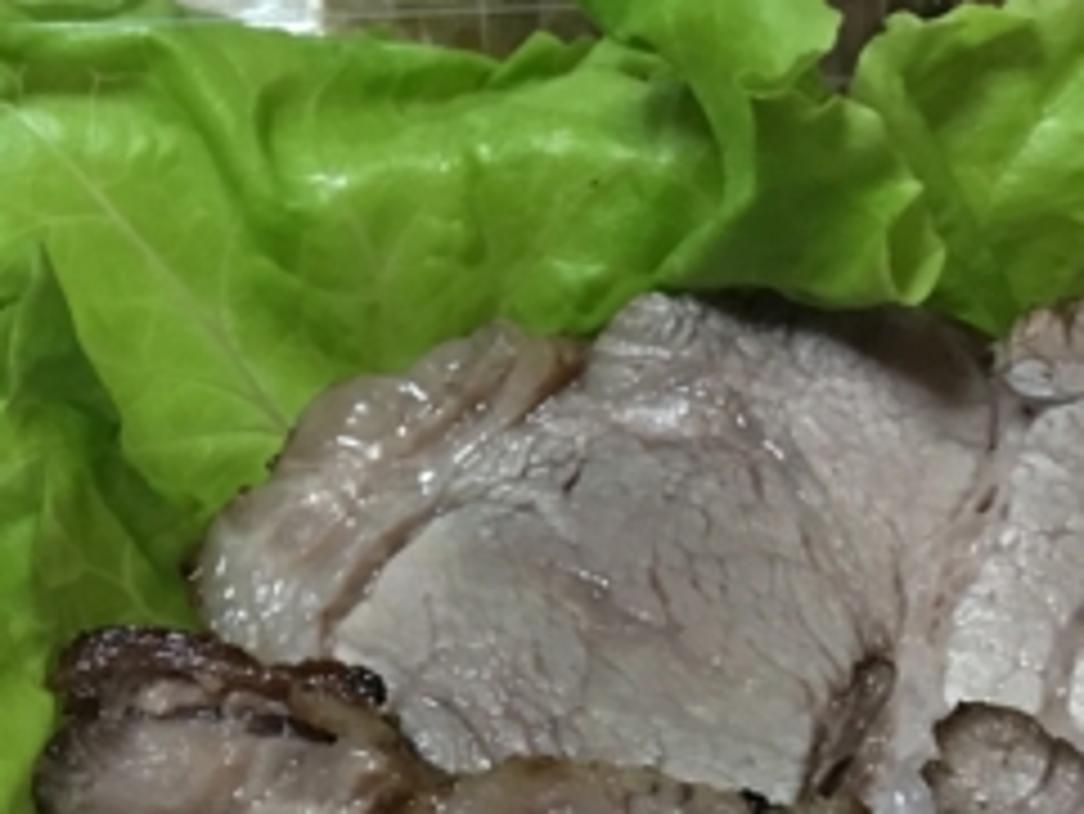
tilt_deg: -47.5
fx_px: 3854
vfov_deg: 12.1
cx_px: -112
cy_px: 355
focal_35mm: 123
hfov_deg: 15.6
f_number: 2.2
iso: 50
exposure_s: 1/15
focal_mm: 4.15
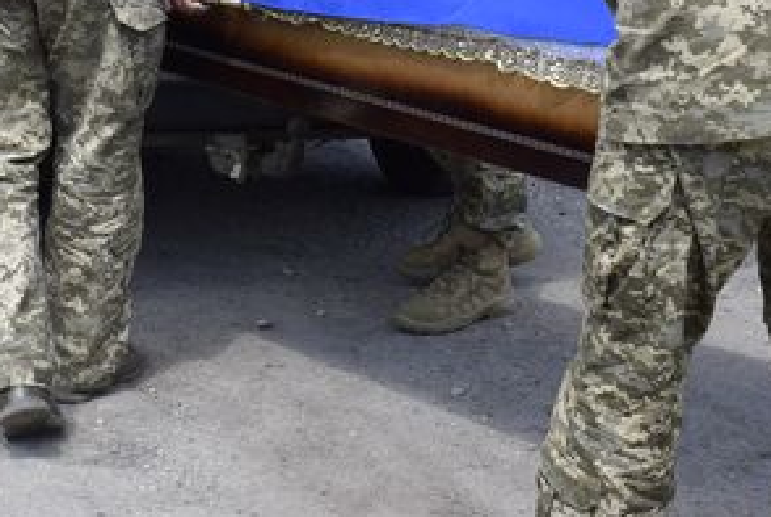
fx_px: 2788
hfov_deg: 15.7
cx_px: 427
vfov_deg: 10.4
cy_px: -75
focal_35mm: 130
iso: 200
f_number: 8
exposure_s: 1/250
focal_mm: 34
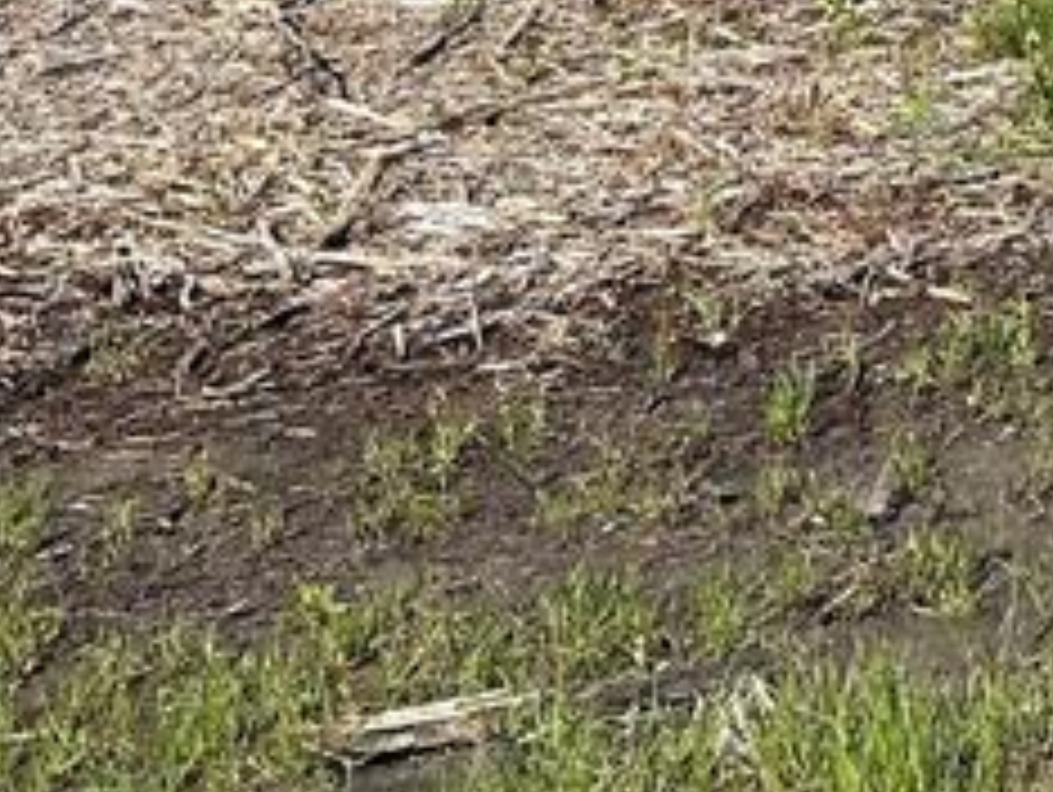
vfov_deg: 12.8
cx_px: 1935
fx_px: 3197
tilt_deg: -1.9
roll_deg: +2.0
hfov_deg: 15.8
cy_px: -639
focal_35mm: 105
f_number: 1.78
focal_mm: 6.86
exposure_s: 1/3356
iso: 80
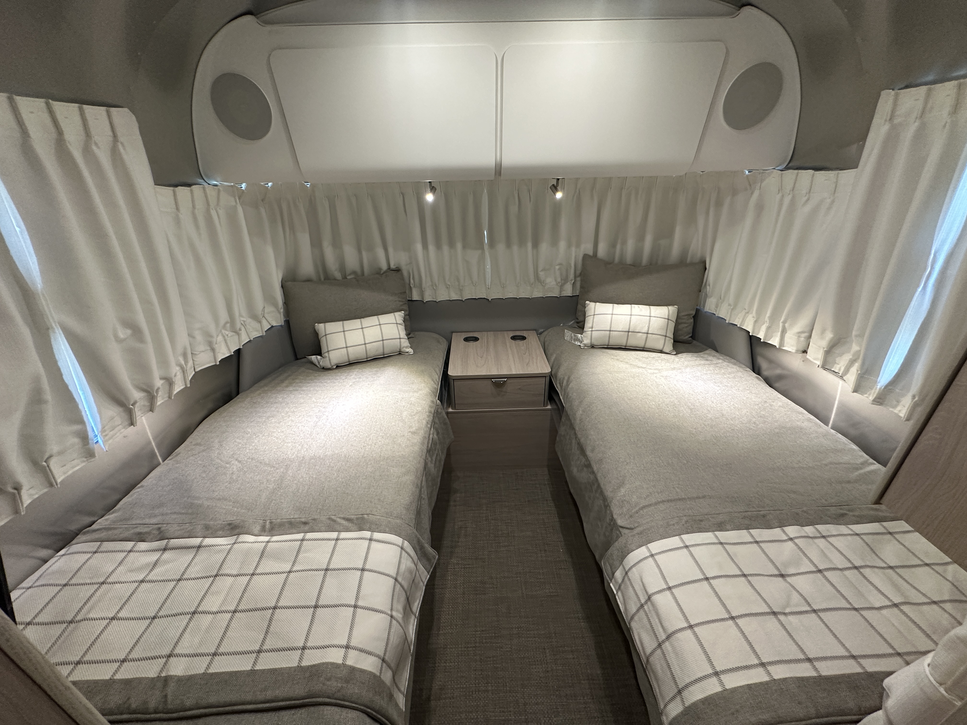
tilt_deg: -25.1
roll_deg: +1.8
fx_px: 391
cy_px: 362
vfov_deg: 85.7
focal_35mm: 14
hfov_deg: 102.1
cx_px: 484
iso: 320
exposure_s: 1/75
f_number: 2.2
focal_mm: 2.22
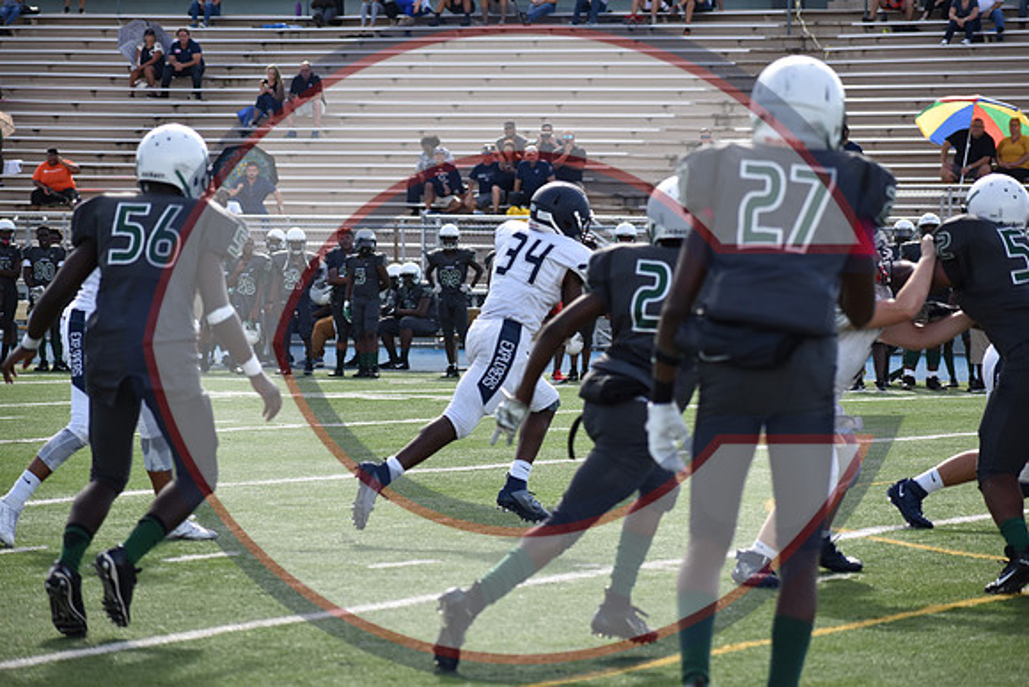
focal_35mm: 183
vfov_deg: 7.5
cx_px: 514
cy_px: 344
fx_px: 5232
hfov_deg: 11.2
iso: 400
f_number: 5
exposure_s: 1/1250
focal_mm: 122
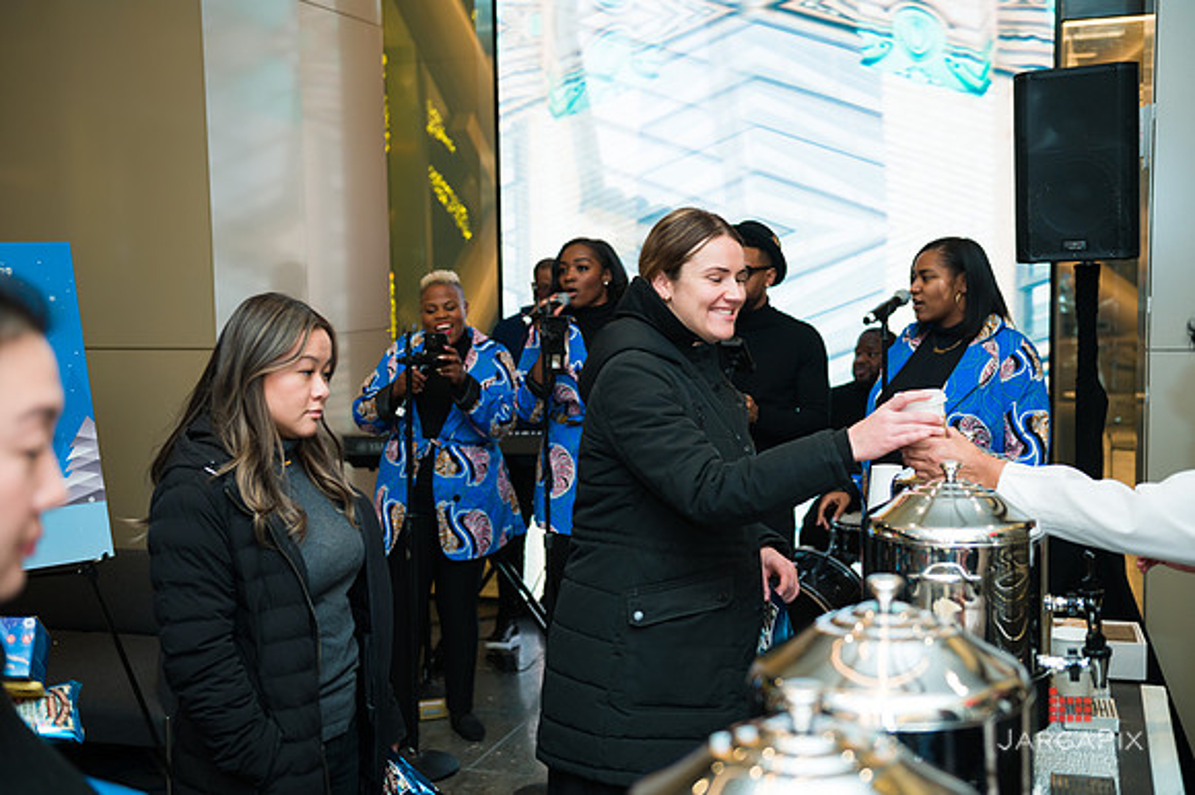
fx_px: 1460
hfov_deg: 44.5
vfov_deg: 30.5
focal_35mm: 44
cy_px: 398
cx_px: 598
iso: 400
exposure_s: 1/200
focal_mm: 44
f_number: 4
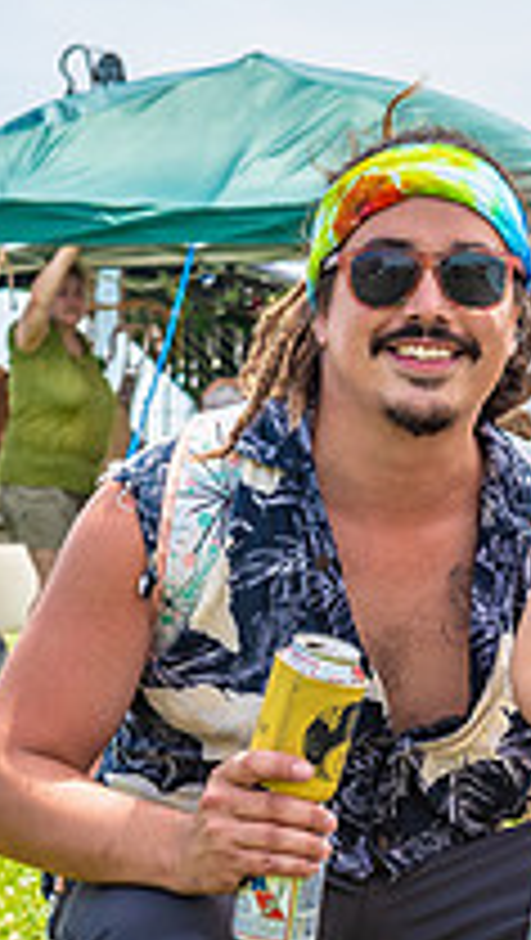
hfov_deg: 8.0
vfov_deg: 14.2
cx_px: 567
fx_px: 3769
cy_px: 555
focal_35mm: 151
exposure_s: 1/250
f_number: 7.1
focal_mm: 52
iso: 100
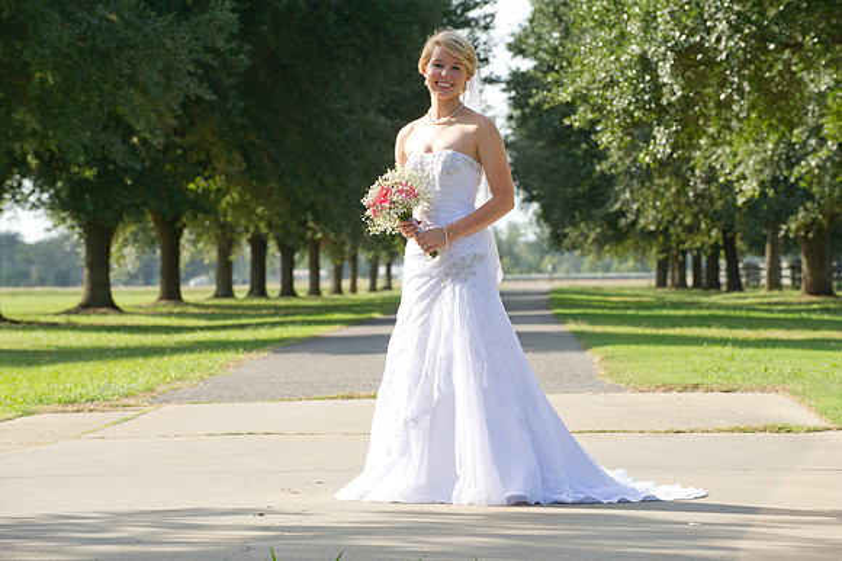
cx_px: 421
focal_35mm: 155
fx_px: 3623
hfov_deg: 13.3
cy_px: 280
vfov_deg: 8.8
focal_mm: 155
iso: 250
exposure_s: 1/250
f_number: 7.1
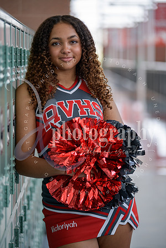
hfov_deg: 11.2
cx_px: 83
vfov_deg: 16.8
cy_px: 124
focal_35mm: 122
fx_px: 844
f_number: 2.8
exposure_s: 1/125
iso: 250
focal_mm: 122
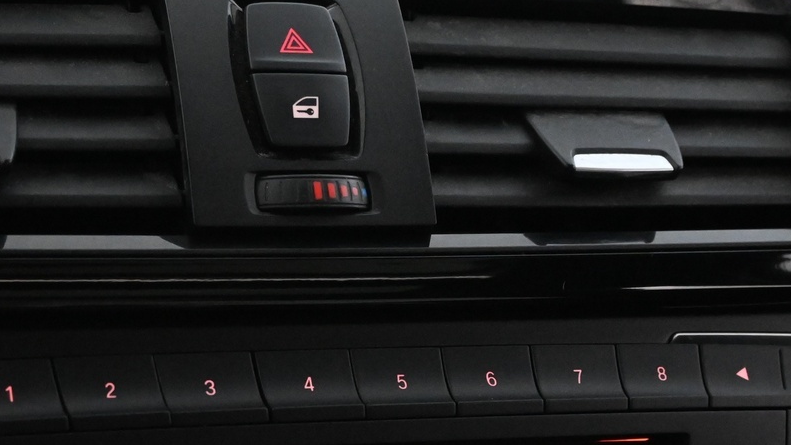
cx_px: 296
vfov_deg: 13.5
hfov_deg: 24.0
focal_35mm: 89
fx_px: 1857
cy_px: 434
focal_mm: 27.5
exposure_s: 1/40
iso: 6400
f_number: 4.5
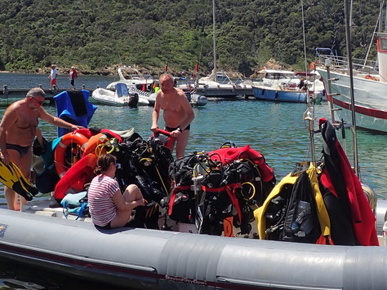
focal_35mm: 54
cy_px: 102
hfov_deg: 35.1
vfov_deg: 26.9
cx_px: 269
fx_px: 604
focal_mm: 4.5
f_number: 8
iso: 100
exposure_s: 1/200
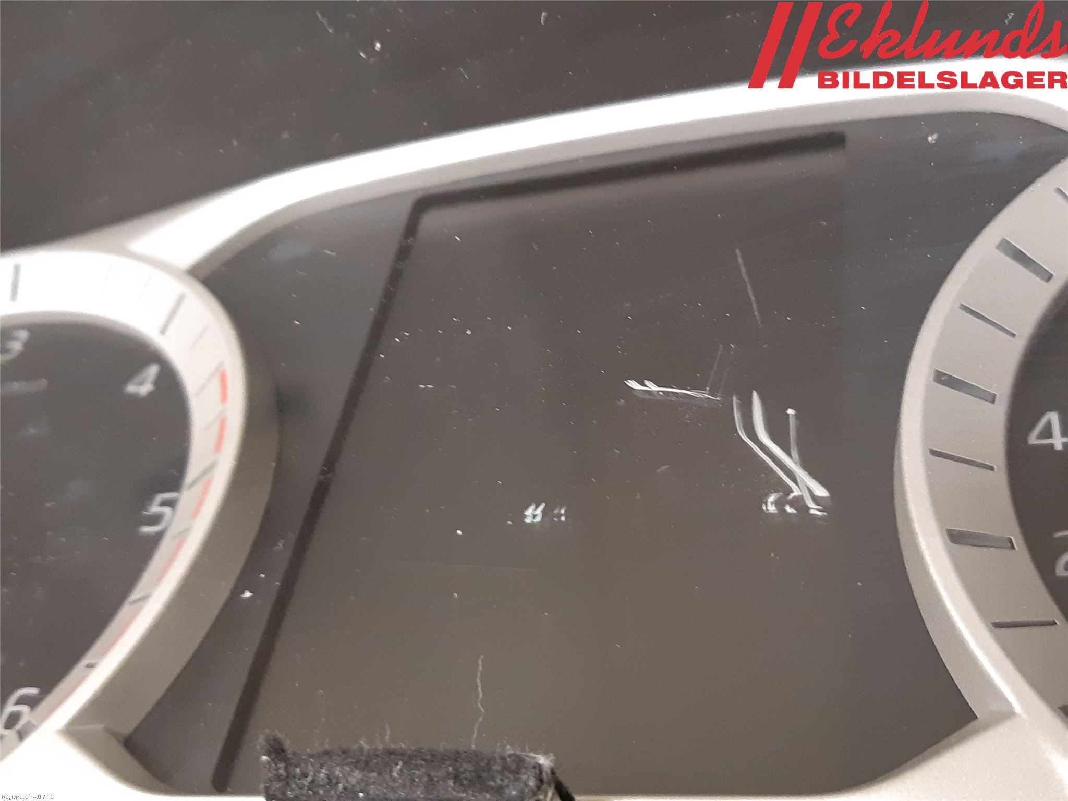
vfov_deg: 53.1
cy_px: 400
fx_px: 802
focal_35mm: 26
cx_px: 534
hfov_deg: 67.3
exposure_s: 1/25
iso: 400
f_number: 1.7
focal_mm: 3.93
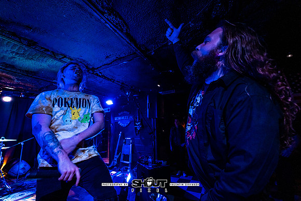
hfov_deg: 104.2
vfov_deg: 81.2
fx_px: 117
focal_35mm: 14
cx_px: 150
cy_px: 100
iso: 2000
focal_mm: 14
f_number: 2.8
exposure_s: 1/200
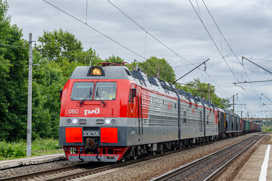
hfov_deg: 27.0
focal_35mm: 75
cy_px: 90
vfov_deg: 18.2
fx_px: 567
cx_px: 136
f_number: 7.1
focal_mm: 50
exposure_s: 1/640
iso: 320
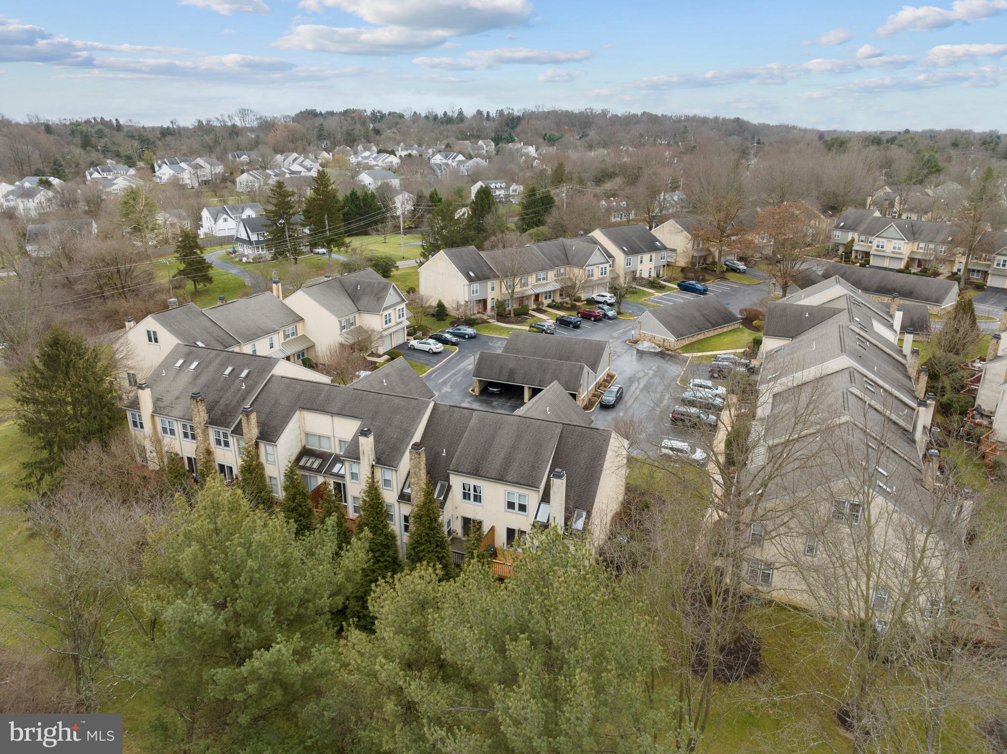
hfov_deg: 71.6
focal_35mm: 24
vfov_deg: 56.8
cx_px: 504
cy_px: 377
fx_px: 698
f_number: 2.8
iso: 230
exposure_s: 1/60
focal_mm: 12.29
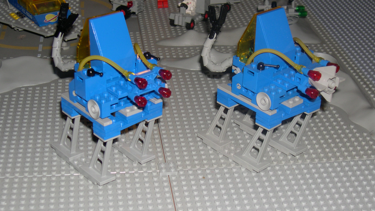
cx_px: 188
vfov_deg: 19.1
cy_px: 119
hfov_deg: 33.3
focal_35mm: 63
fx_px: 626
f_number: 3.4
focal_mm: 12.2
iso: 100
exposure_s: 1/60
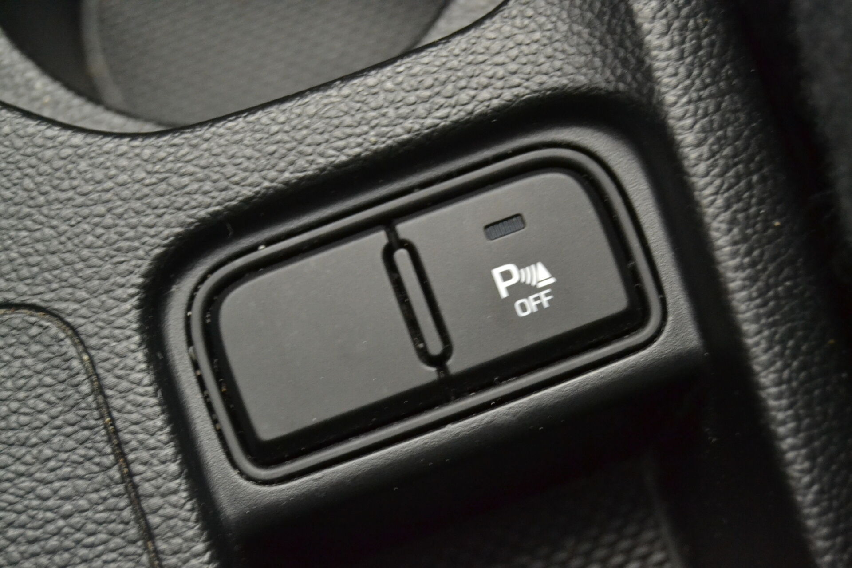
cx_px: 426
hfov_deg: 24.6
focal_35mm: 82
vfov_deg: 16.6
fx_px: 1952
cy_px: 284
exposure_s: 1/25
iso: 3200
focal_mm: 55
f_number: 5.6
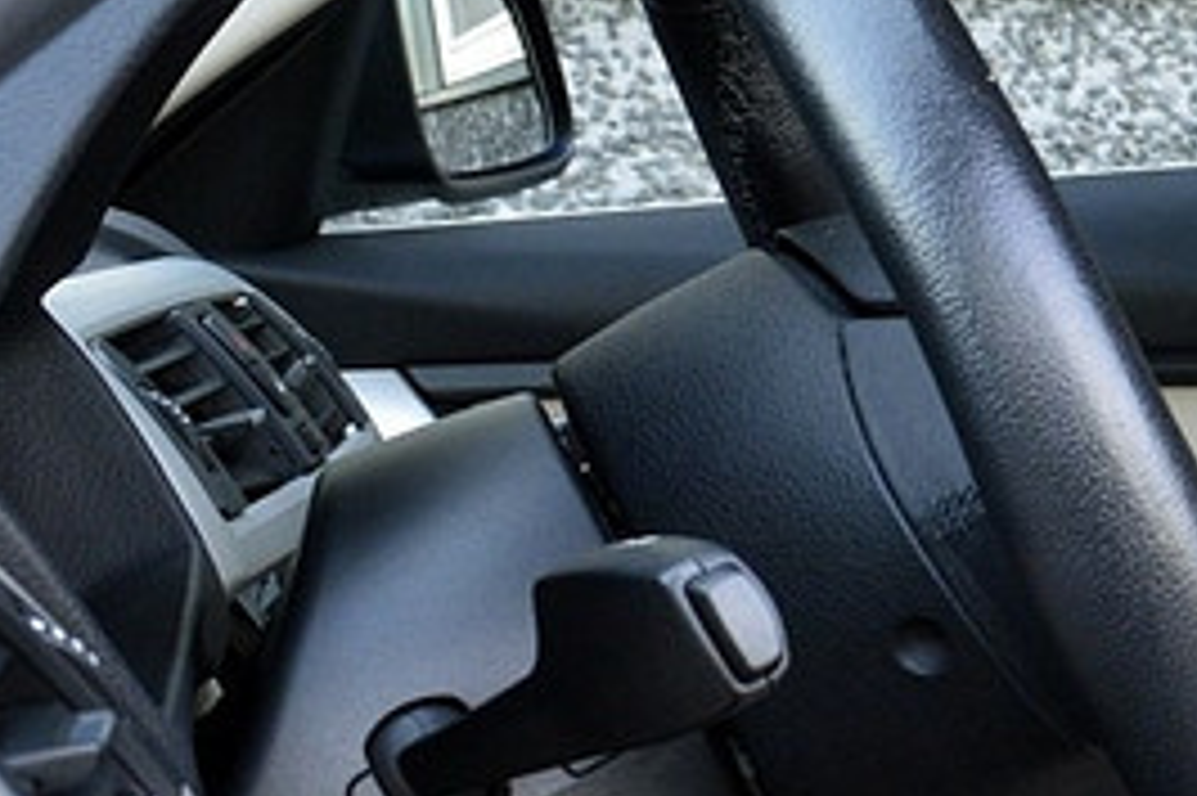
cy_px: 609
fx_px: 3456
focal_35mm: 104
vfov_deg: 13.1
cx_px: 1890
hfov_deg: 17.3
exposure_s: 1/60
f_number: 8
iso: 720
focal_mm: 18
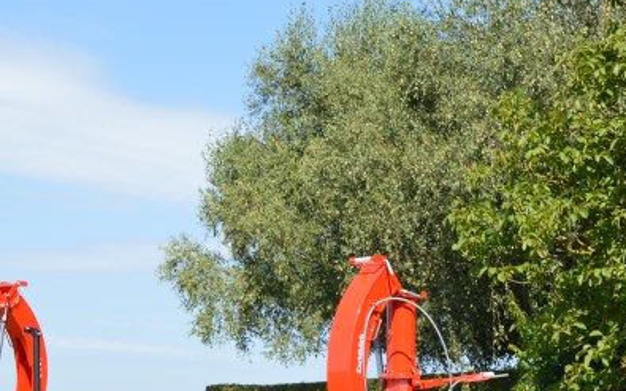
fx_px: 1757
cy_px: 363
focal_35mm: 103
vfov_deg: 12.6
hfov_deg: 20.2
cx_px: 304
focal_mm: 26
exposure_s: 1/200
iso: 100
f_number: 7.1
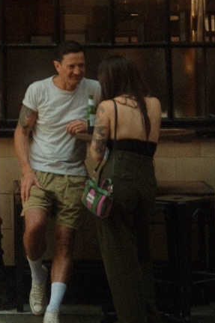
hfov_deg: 7.9
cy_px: -145
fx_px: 1515
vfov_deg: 11.7
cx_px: -162
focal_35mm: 169
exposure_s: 1/4000
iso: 640
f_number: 2.8
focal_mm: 27
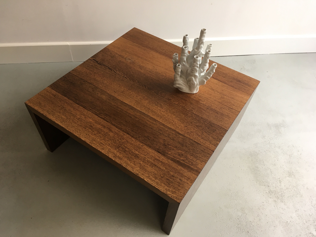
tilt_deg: -50.6
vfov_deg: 48.2
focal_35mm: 29
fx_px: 265
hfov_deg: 61.7
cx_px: 158
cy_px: 118
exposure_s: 1/33
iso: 25
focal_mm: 4.15
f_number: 2.2
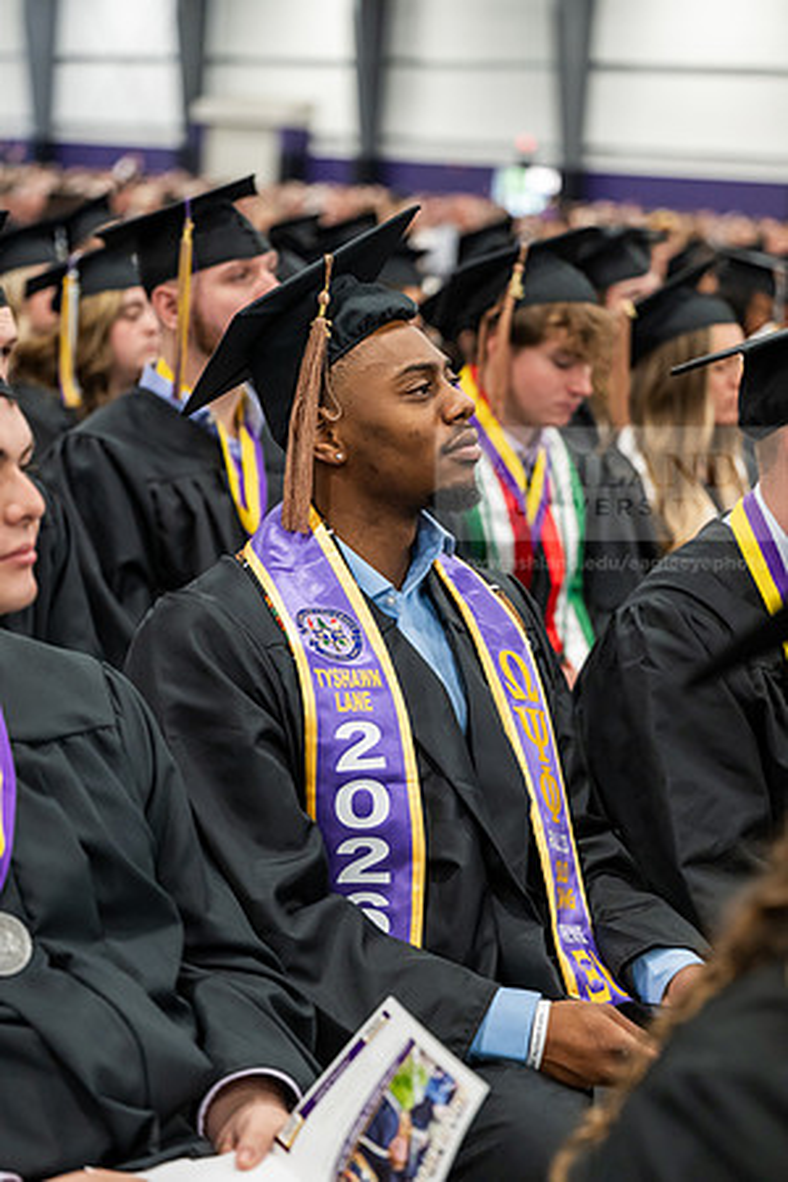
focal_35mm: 70
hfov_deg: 19.5
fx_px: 2298
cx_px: 394
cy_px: 591
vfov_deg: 28.8
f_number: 2.8
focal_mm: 70
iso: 2500
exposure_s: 1/200
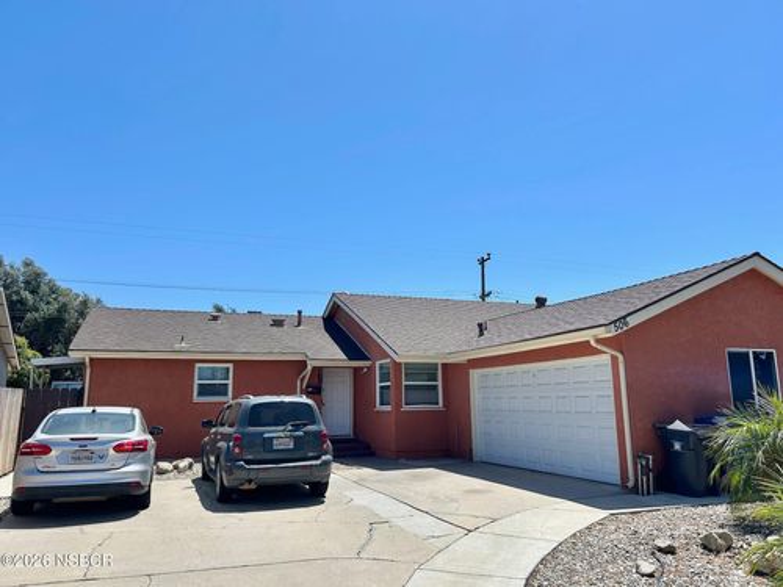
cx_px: 392
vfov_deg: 53.1
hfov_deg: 67.3
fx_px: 588
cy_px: 294
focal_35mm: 26
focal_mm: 5.7
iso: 50
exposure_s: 1/5587
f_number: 1.5
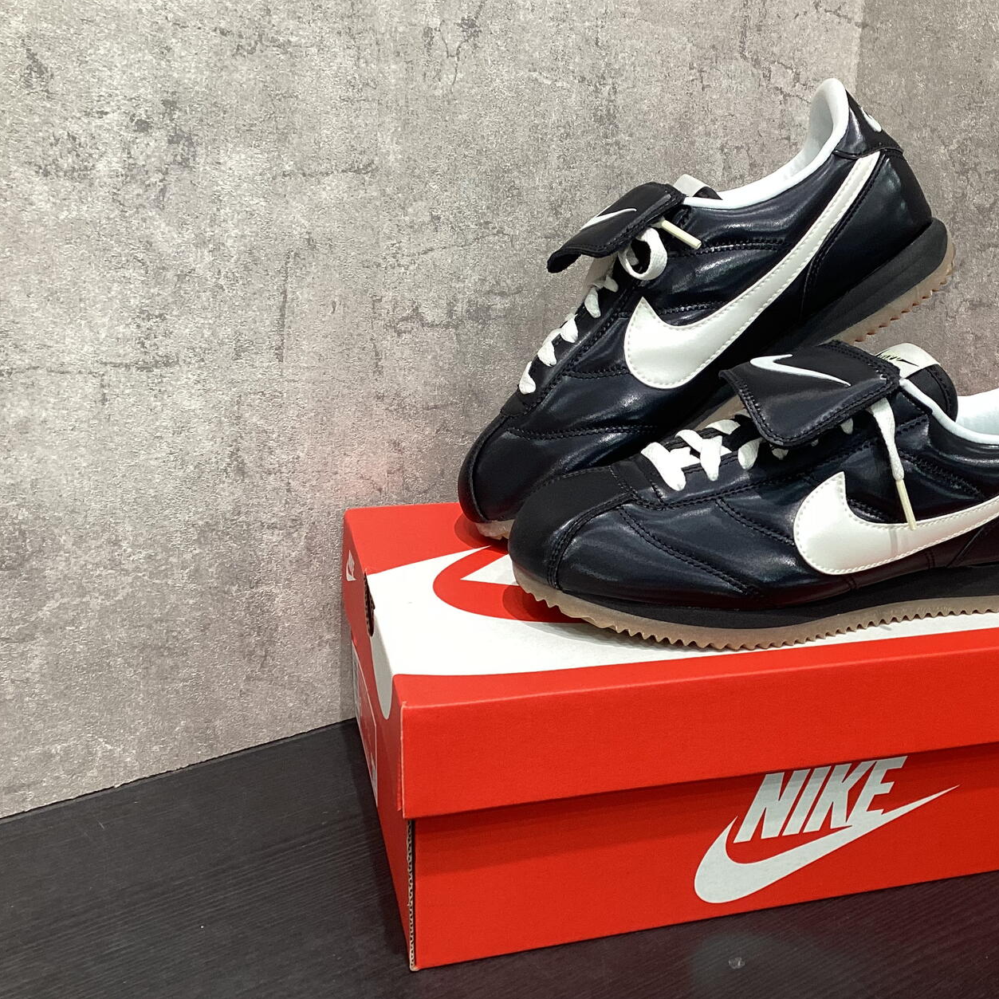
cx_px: 747
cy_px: 512
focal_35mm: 42
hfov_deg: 39.0
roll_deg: -4.4
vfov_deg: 40.0
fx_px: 1371
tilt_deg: -19.7
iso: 80
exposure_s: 1/50
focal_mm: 3.3
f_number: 2.4
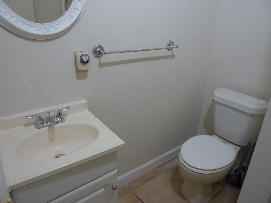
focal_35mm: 25
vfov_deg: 54.9
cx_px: 136
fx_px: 196
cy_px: 102
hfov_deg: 69.4
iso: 100
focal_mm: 4.1
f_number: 3.3
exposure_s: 1/30
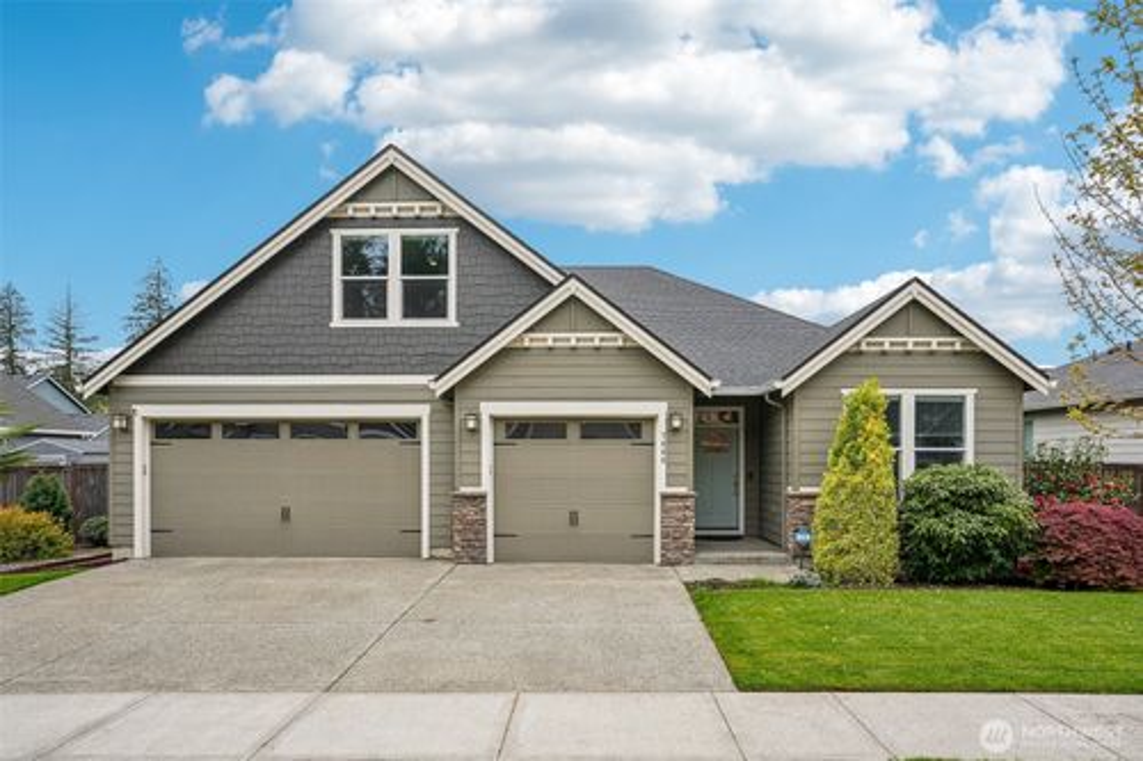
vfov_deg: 55.1
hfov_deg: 76.1
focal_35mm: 23
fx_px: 730
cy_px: 380
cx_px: 572
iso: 100
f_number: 11
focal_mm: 23
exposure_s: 1/80
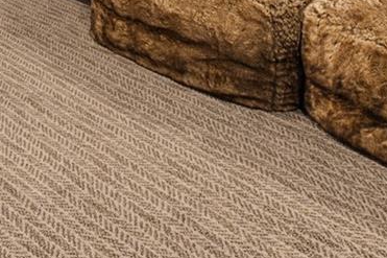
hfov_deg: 28.7
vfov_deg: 15.7
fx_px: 751
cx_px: 126
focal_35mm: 70
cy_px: -249
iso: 250
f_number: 8
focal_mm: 10.8
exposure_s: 2.5
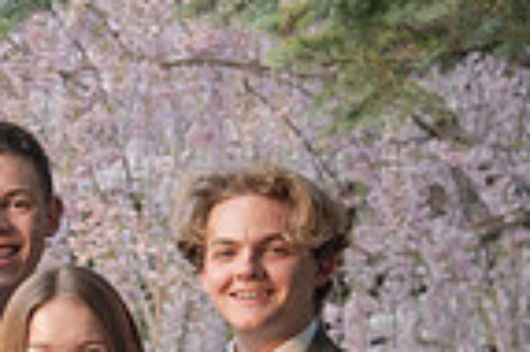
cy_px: 547
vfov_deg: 6.1
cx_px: -152
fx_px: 3279
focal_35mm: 223
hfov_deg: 9.1
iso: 800
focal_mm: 55
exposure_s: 1/125
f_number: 5.6
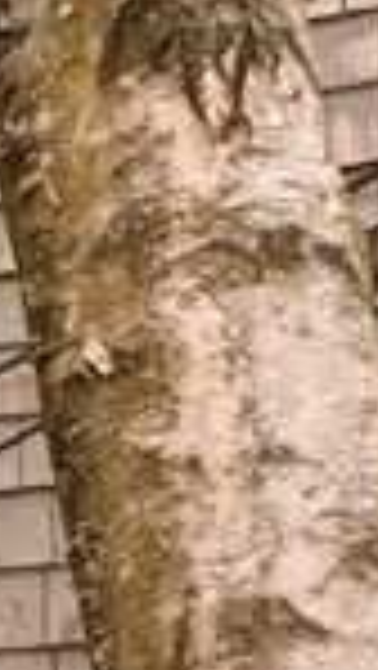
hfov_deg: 7.5
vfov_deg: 14.6
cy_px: 522
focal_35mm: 146
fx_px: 2597
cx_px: -648
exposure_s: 1/320
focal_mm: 18
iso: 800
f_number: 9
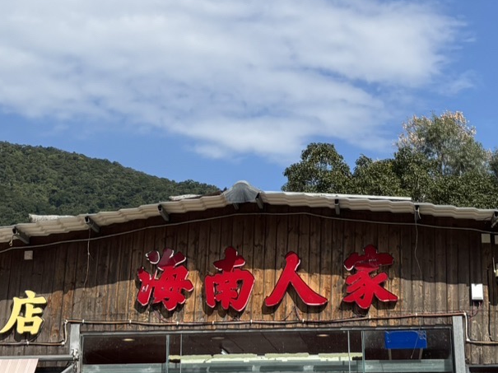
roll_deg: +0.1
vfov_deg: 16.9
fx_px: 1236
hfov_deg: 22.8
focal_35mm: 86
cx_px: 267
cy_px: 19
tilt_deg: +20.3
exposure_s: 1/4854
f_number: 1.6
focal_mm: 5.96
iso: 50
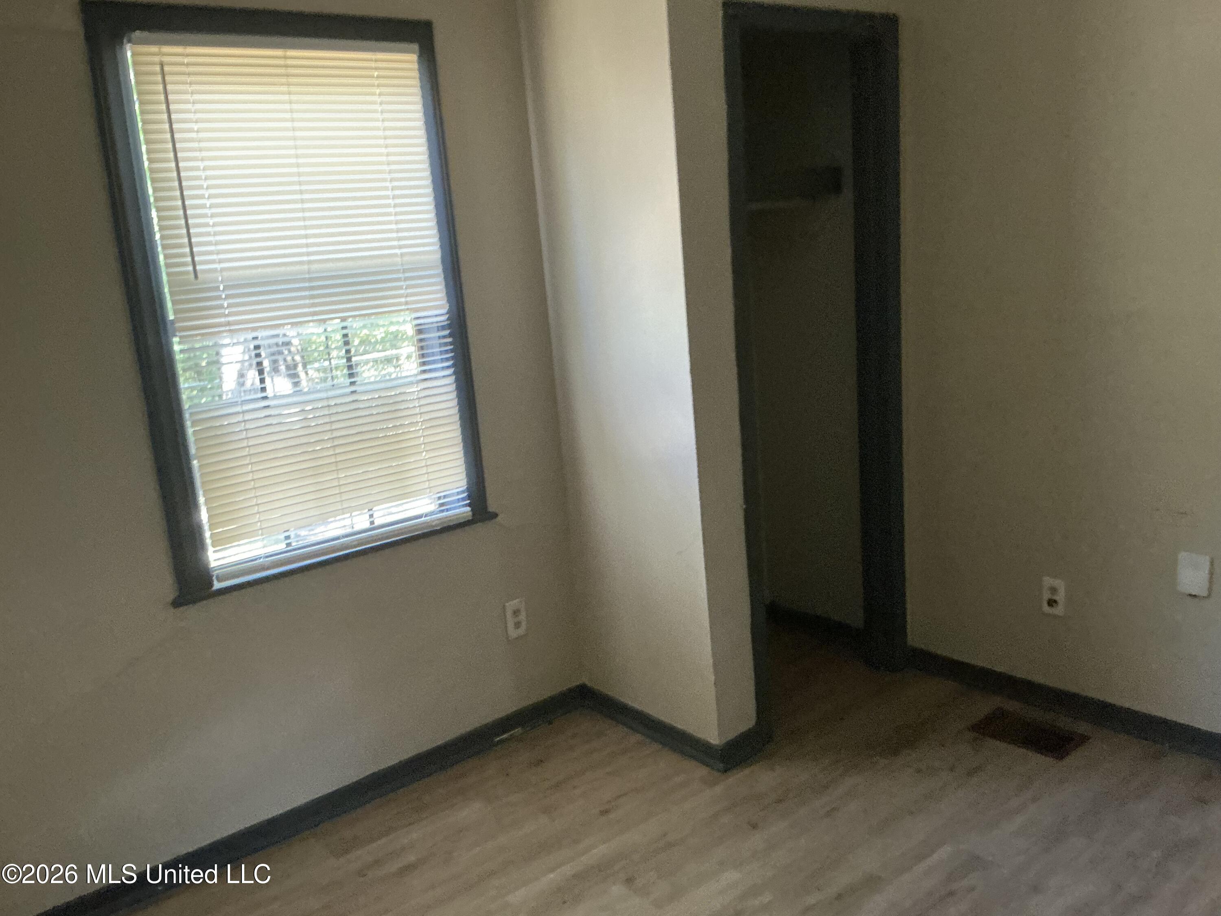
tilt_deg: -11.5
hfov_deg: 63.4
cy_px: 458
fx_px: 988
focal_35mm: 28
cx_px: 610
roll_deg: +5.8
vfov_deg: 49.7
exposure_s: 1/58
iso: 320
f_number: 1.8
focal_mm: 3
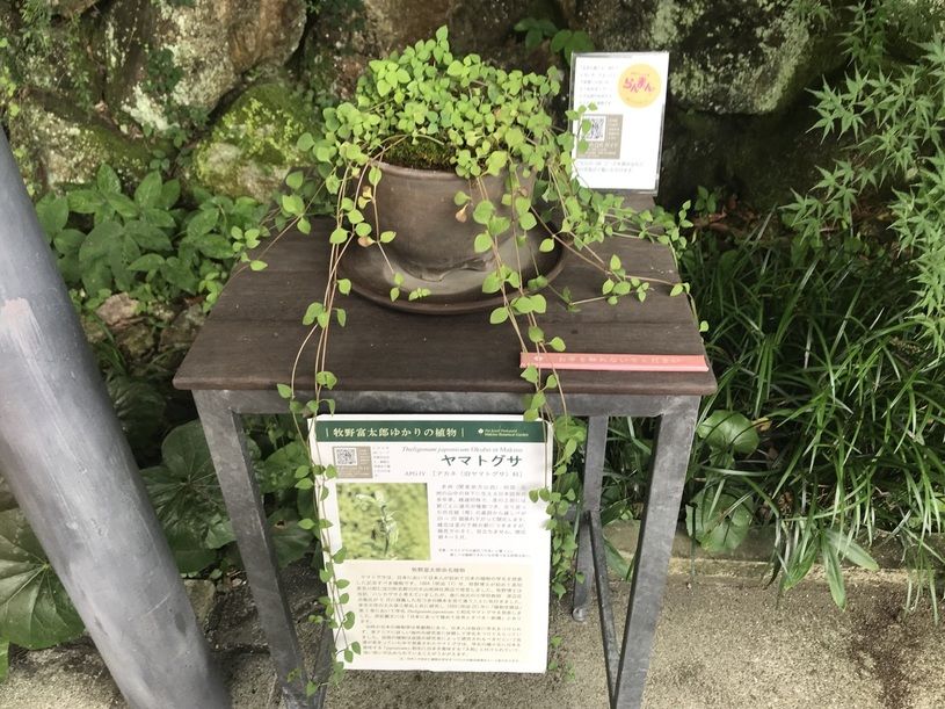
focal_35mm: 28
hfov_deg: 63.5
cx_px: 472
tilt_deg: -37.0
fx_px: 764
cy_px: 354
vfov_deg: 49.7
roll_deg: +2.3
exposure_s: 1/40
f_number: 1.8
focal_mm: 3.99
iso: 20
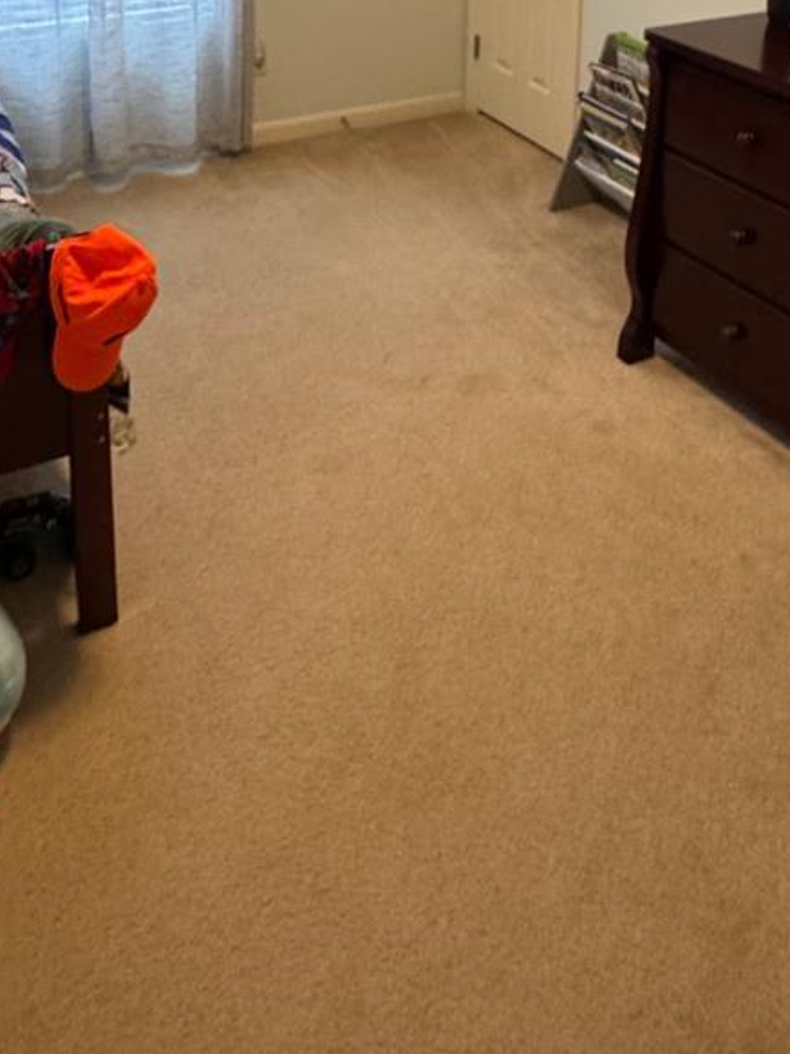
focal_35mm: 36
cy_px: -78
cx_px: 386
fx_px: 1096
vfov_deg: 41.9
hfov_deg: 39.6
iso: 320
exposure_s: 1/60
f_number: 2.2
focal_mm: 2.22
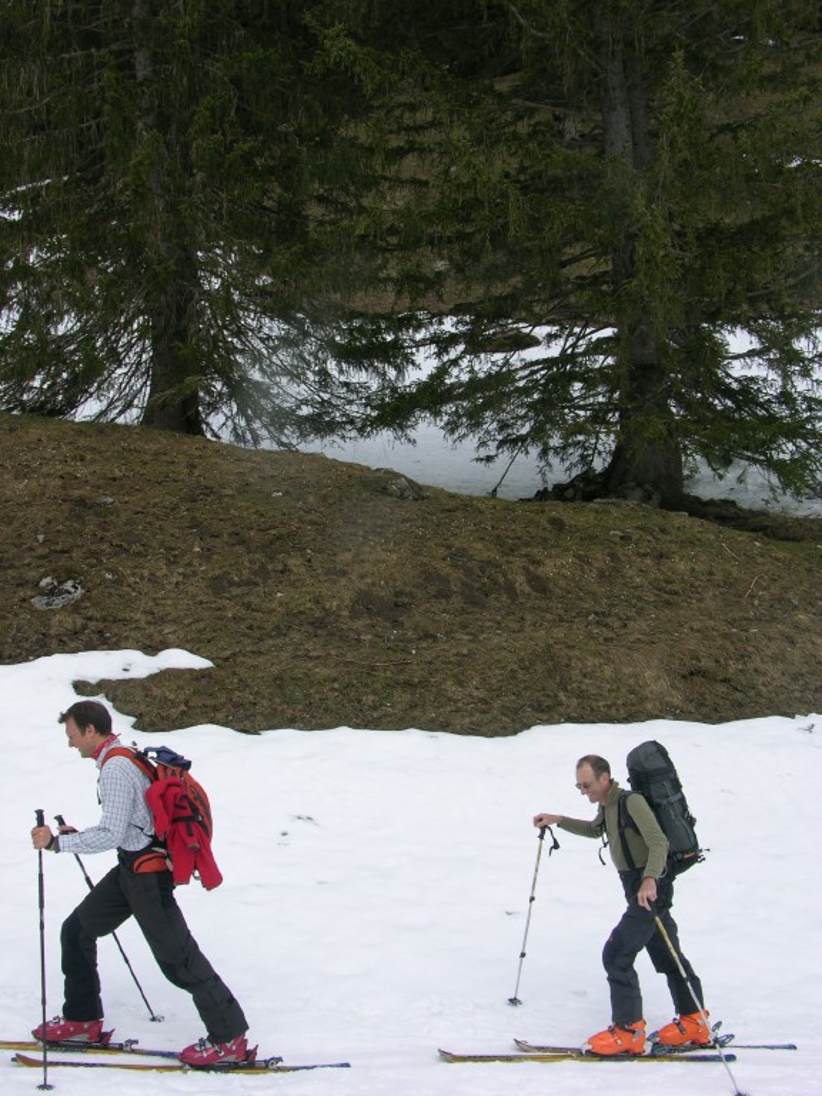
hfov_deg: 40.7
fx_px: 1108
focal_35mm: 35
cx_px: 411
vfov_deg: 52.6
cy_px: 548
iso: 50
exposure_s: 1/225
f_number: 7.1
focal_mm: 8.9
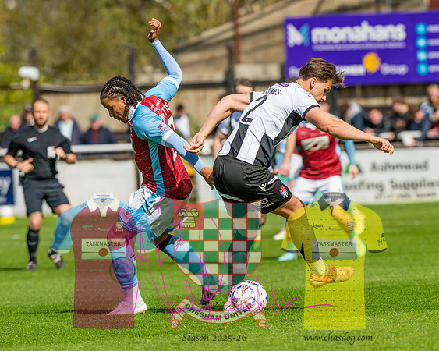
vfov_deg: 3.8
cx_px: 216
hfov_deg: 4.8
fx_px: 5232
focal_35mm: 403
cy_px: 154
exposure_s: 1/2000
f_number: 4
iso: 200
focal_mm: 300
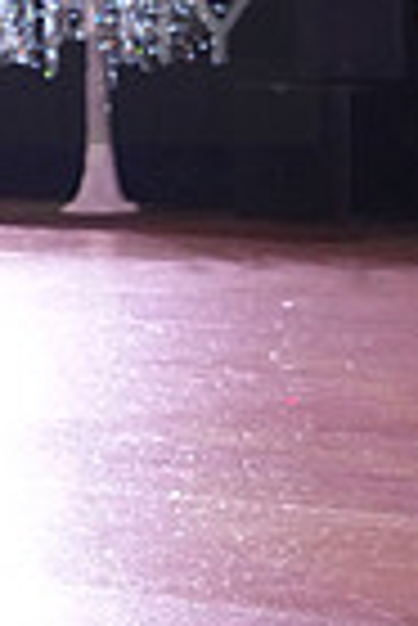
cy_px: -5
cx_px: -299
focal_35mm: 275
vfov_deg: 7.4
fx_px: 4777
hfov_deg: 5.0
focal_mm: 66
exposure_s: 1/400
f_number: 5.6
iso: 6400
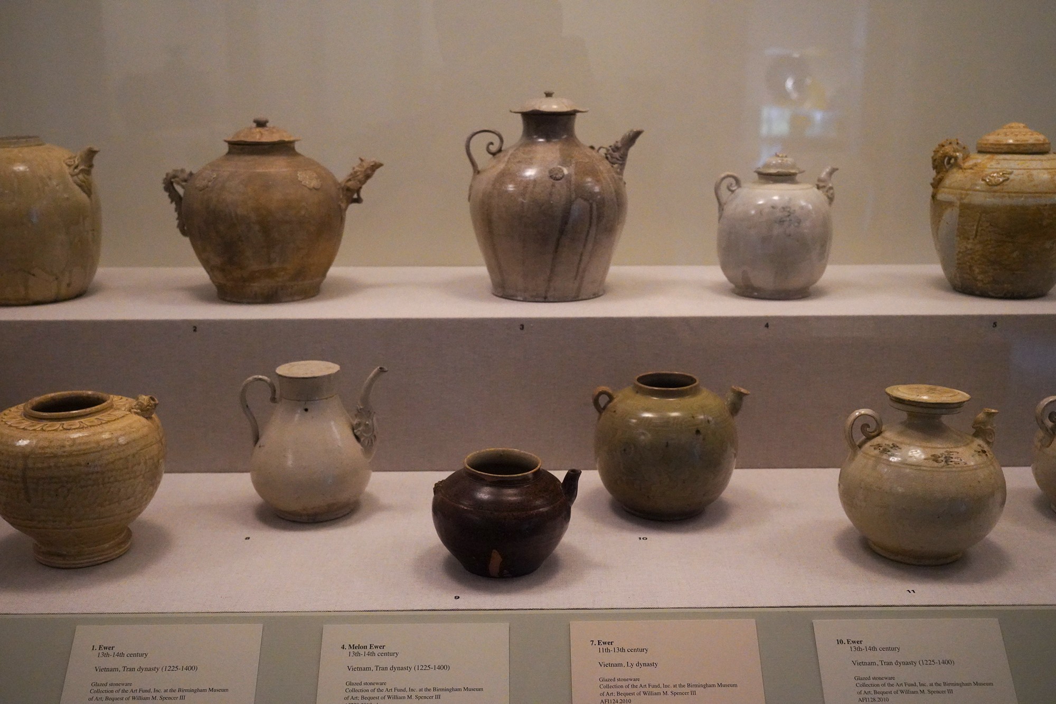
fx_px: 1144
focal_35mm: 39
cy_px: 352
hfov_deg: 49.5
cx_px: 528
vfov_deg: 34.2
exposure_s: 1/100
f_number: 5.6
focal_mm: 39
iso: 8000
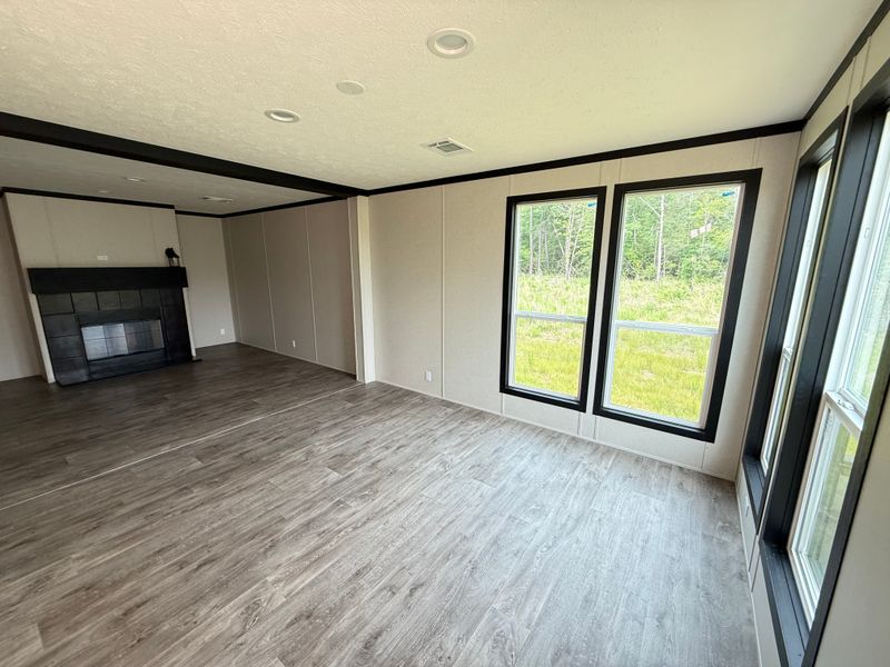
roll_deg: -1.0
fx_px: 360
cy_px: 334
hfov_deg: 102.1
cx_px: 445
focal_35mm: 14
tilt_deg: -10.4
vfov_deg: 85.7
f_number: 2.2
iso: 160
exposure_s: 1/99
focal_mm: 2.22
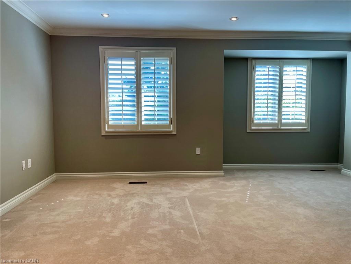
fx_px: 264
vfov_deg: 53.1
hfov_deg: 67.3
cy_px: 132
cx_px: 176
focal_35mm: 26
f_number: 1.6
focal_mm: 4.2
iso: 64
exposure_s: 1/120
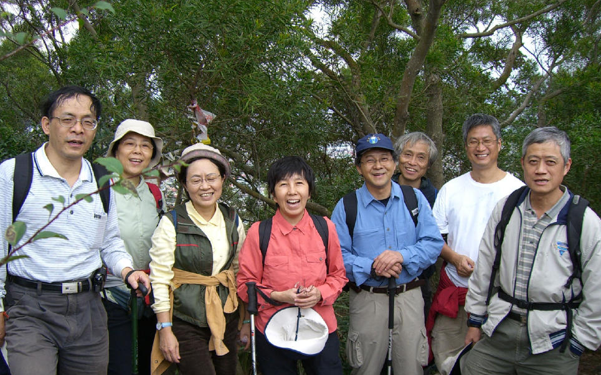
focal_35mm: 41
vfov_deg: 31.2
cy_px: 211
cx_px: 301
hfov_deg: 48.2
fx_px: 672
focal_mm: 6.2
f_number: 2.7
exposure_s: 1/125
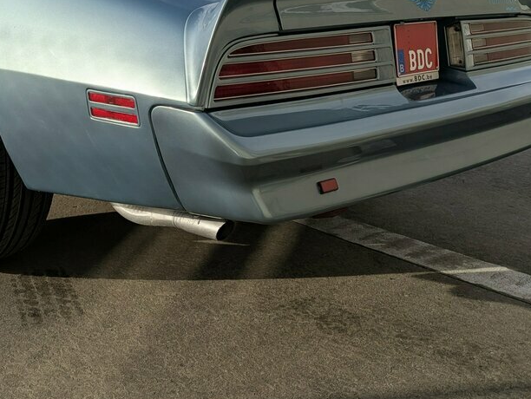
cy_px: 47
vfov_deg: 28.7
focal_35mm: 49
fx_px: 752
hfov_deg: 38.4
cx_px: 174
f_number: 1.89
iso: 43
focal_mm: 5.43
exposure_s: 1/3226
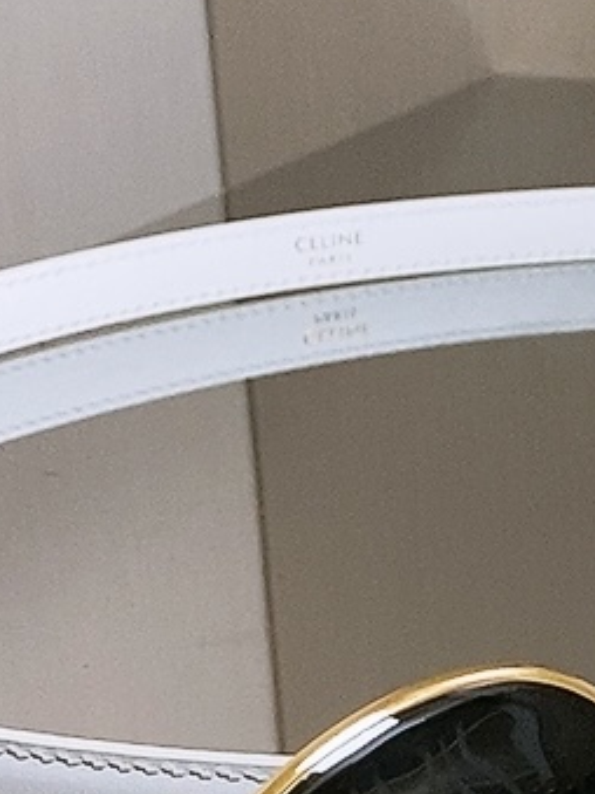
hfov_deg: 4.7
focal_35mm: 311
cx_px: 855
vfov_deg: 6.4
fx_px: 7132
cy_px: 302
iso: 160
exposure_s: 1/100
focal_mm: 4.25
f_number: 1.8
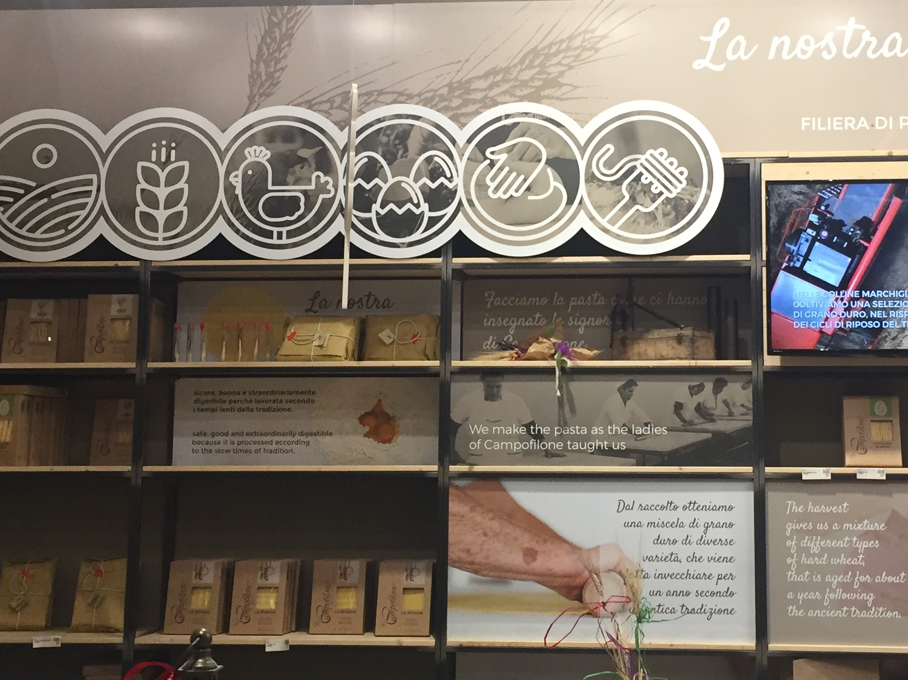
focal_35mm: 57
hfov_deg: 33.6
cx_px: 569
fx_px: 1495
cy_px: 276
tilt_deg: +5.9
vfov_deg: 25.6
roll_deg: -1.4
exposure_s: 1/33
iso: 64
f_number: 2.2
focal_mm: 4.15
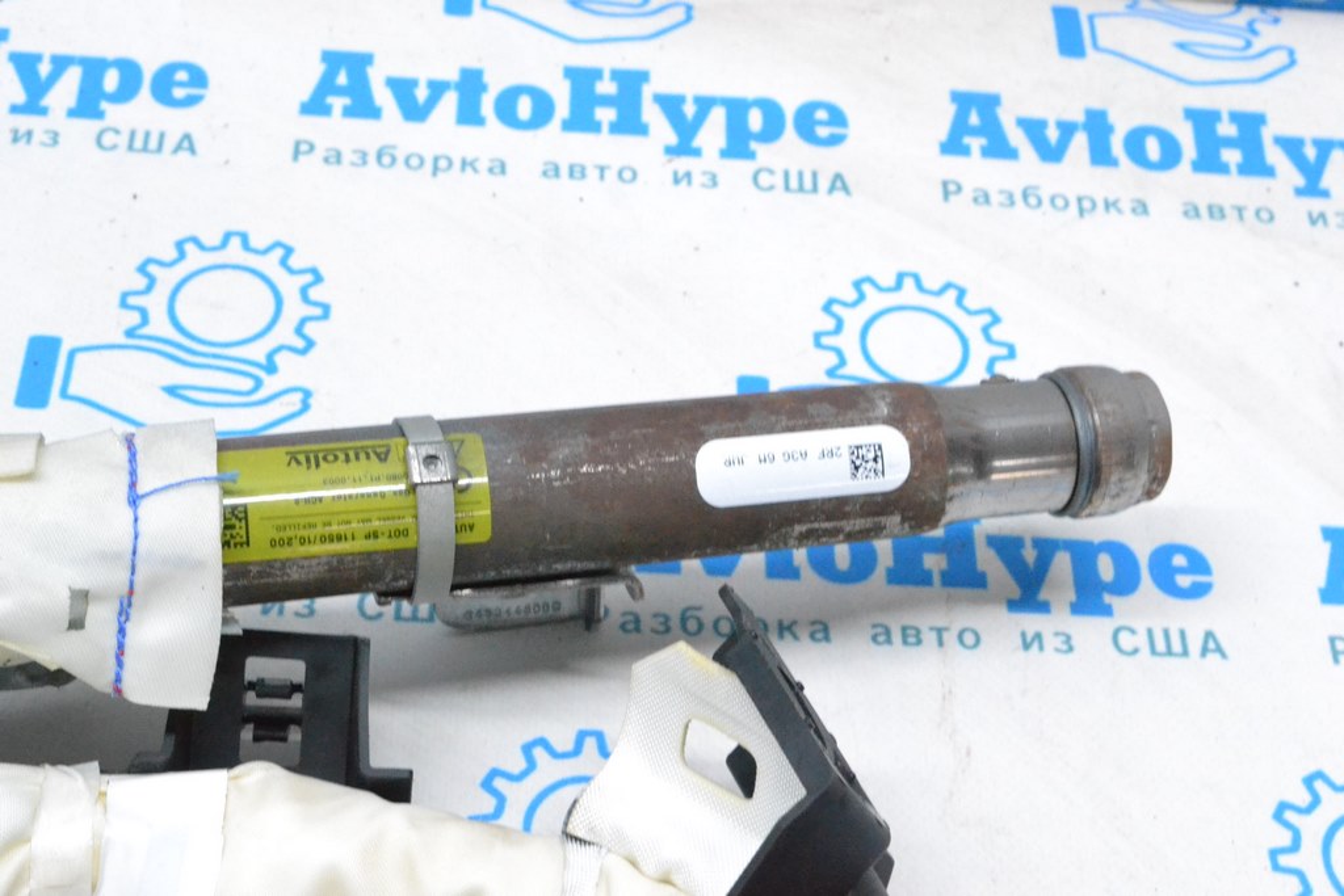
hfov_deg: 31.9
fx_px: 2352
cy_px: 448
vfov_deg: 21.6
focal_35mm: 63
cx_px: 672
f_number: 13
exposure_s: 1/100
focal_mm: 42
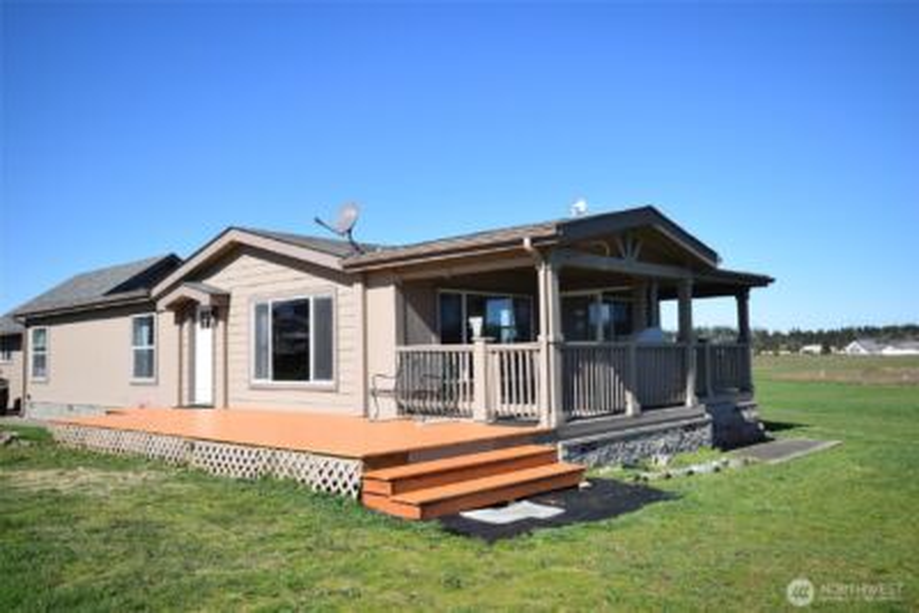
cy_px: 306
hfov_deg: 61.9
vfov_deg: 43.6
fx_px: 766
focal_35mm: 30
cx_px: 460
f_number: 9
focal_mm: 20
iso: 200
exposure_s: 1/320
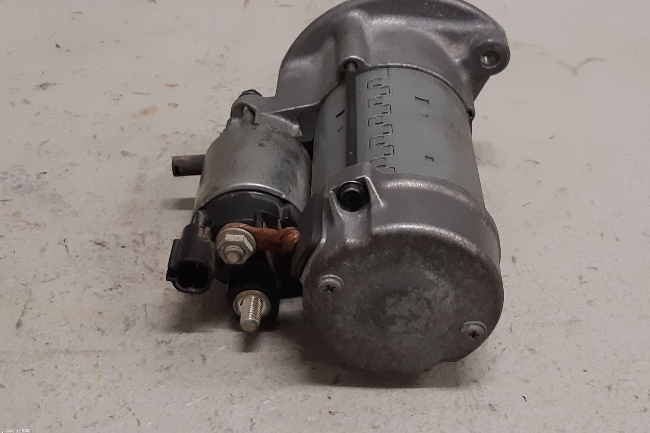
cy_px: 172
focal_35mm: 29
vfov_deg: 44.7
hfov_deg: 63.6
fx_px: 524
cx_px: 344
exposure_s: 1/50
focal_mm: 3.93
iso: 125
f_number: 1.7
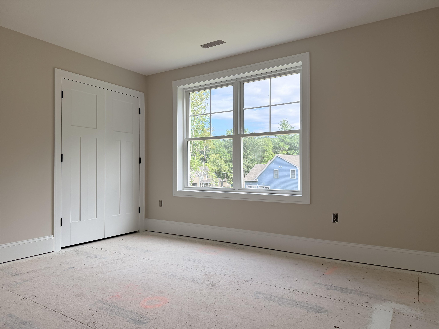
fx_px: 304
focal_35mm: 24
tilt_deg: +0.8
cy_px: 164
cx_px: 220
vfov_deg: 56.8
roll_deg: +0.2
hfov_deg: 71.6
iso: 100
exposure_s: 1/683
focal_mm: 6.76
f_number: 1.78
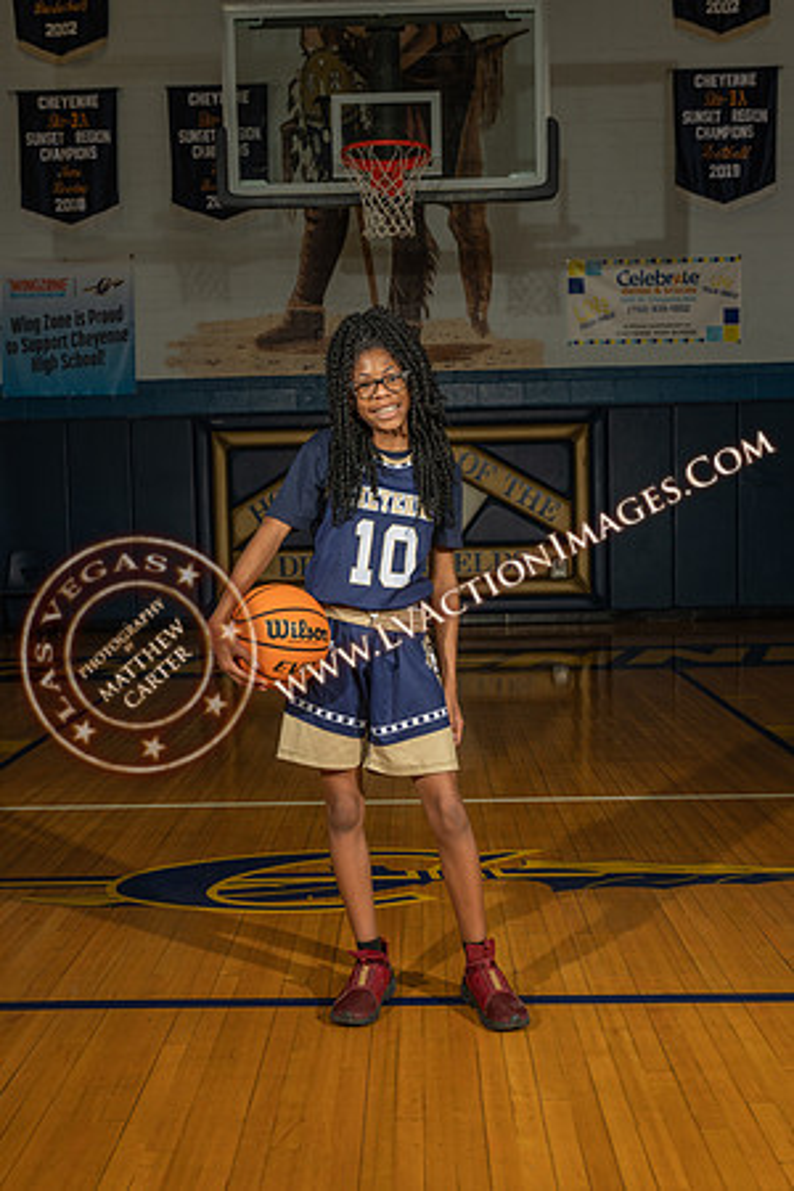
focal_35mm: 40
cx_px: 397
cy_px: 596
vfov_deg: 48.5
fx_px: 1323
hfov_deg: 33.4
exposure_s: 1/200
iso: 160
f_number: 7.1
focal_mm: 40
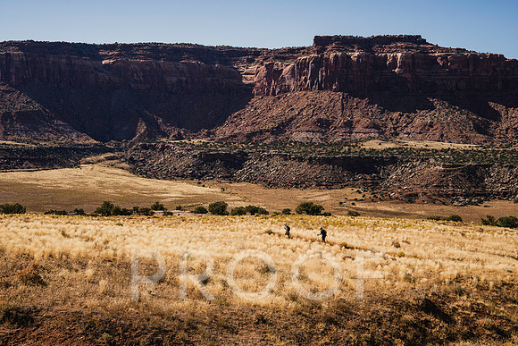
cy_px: 173
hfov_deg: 28.8
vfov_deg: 19.5
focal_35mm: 70
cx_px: 259
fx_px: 1007
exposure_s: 1/500
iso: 160
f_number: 7.1
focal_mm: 70
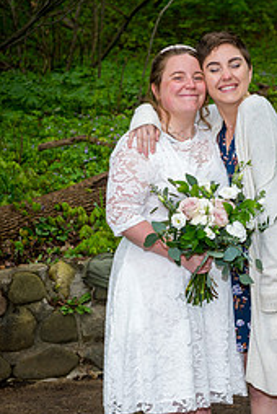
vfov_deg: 19.2
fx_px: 1220
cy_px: 266
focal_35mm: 106
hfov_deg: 12.9
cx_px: 203
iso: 100
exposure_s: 1/125
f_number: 4.8
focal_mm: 60
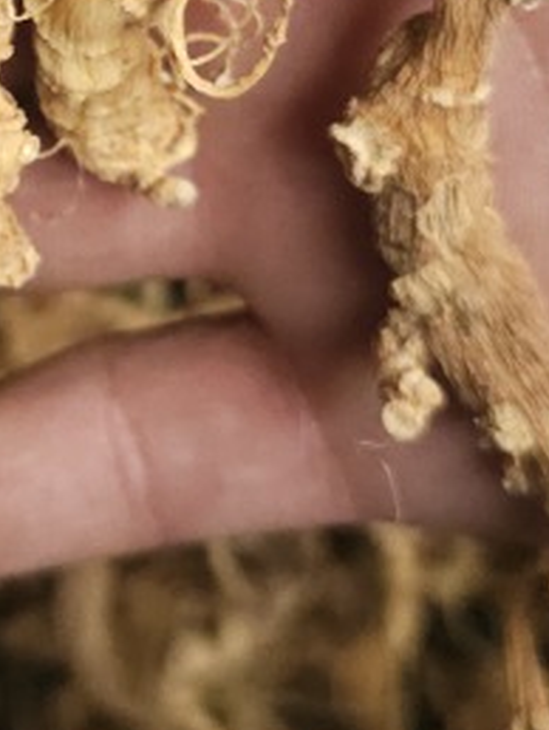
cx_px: -51
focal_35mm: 95
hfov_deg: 15.2
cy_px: 64
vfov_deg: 20.2
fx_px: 2006
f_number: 1.7
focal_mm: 6.3
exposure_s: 1/350
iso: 1600
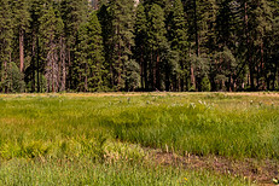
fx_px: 473
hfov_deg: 30.8
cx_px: 8
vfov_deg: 22.0
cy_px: 44
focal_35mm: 61
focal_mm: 8.8
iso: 100
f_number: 10
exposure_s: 1/125
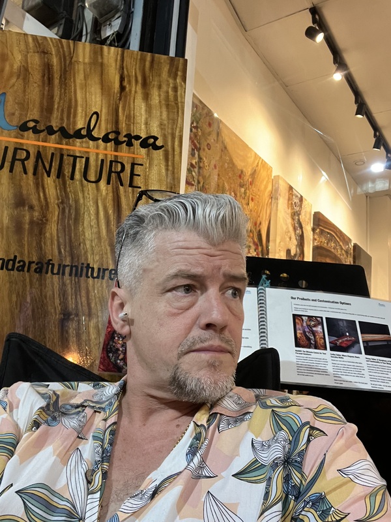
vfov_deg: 60.0
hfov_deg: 46.8
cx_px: 196
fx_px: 452
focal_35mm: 30
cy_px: 261
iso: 400
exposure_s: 1/25
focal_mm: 2.71
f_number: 2.2
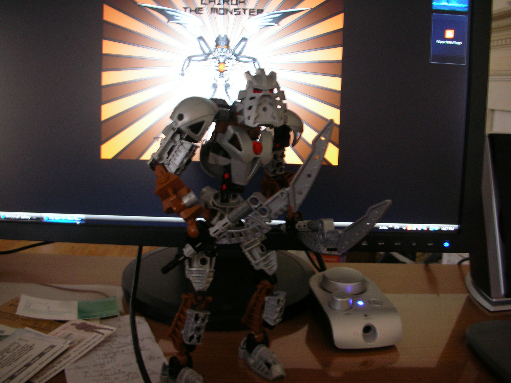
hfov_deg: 52.6
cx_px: 256
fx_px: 517
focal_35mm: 35
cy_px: 192
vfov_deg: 40.7
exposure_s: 1/3.9
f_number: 3
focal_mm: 5.8
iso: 64
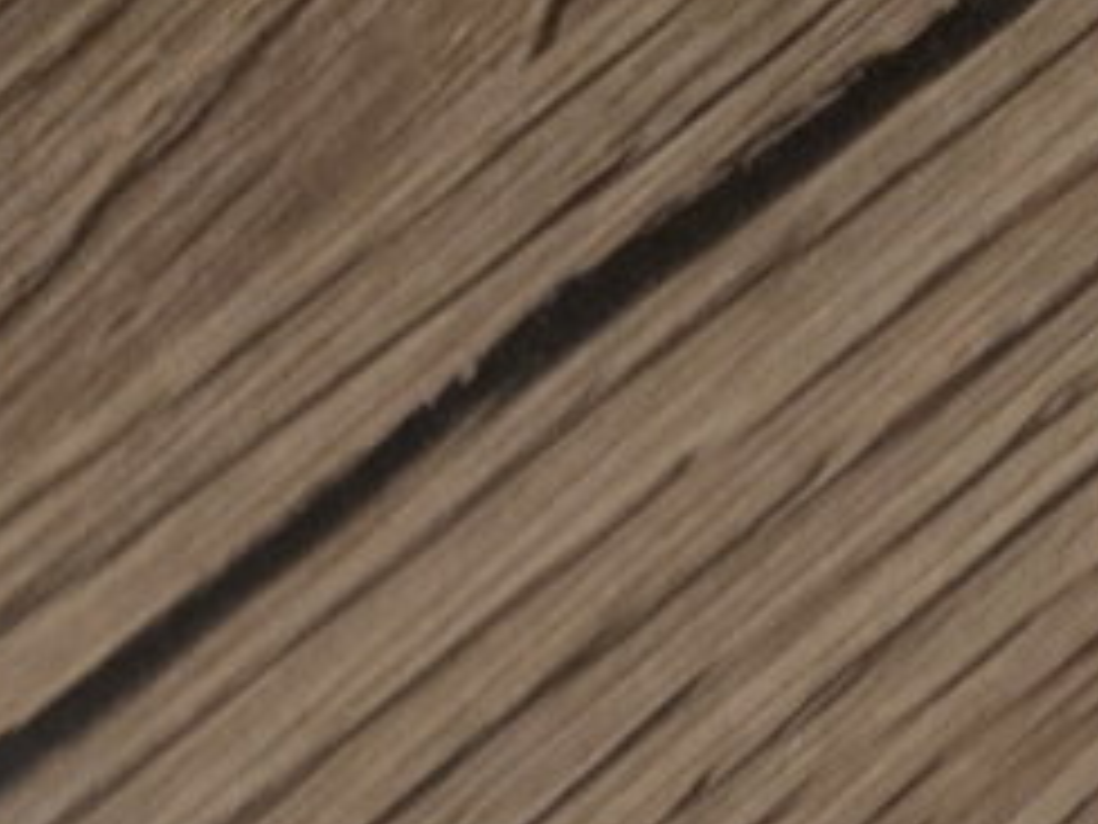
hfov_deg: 12.7
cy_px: 3195
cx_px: 644
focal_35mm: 156
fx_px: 4948
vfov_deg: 7.2
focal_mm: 5.4
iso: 800
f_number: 1.8
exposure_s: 1/100
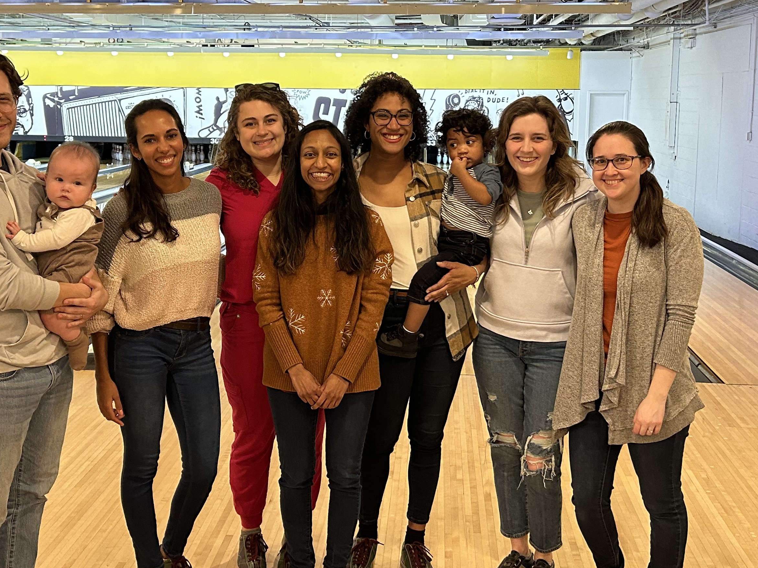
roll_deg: +0.2
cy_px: 219
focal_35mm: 45
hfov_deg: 42.1
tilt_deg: -7.0
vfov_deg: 32.1
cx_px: 358
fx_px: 985
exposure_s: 1/60
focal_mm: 5.7
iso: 200
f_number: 1.5
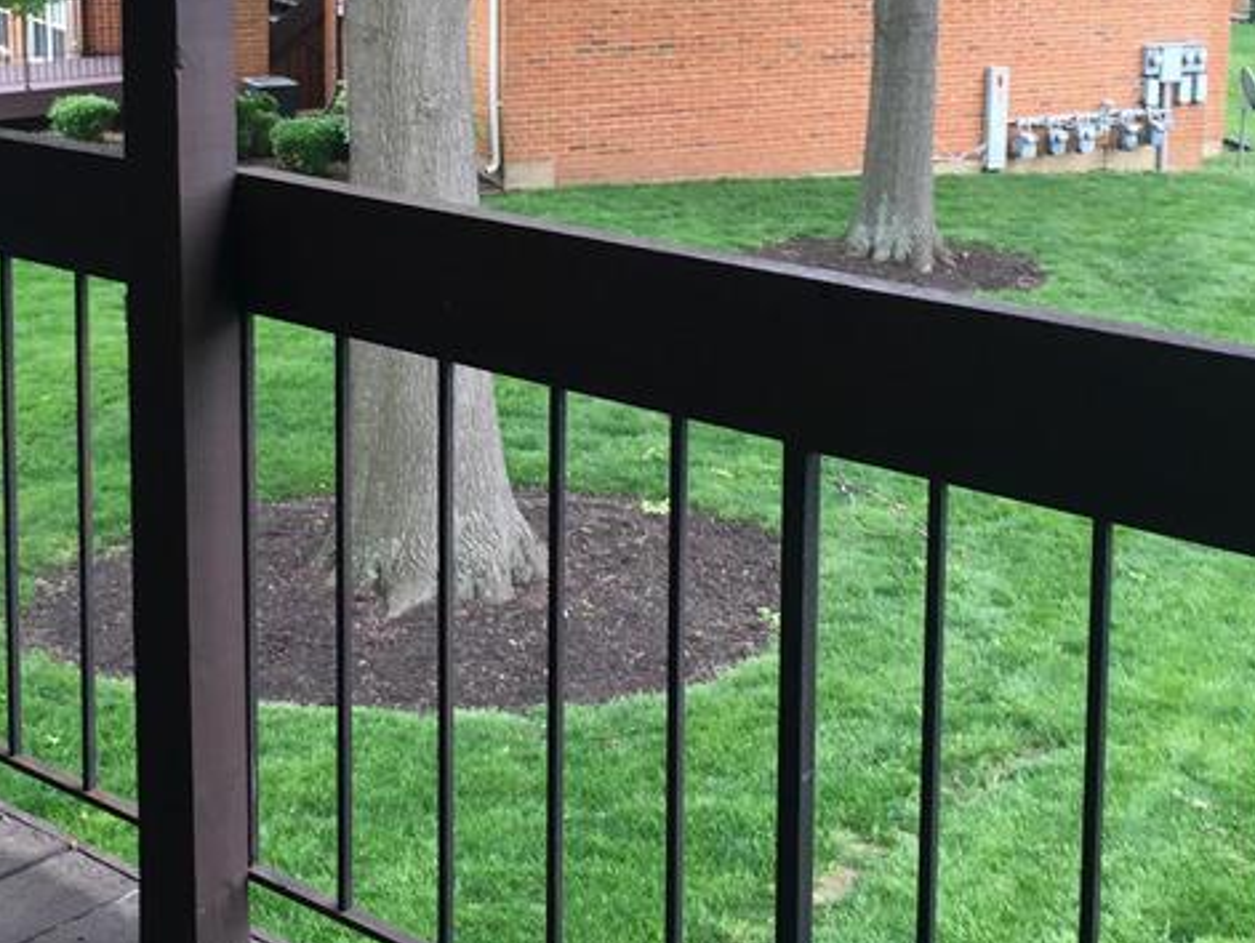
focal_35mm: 63
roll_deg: -0.1
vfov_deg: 22.8
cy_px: 109
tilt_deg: -8.3
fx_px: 2286
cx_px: 504
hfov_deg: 30.6
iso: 32
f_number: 2.2
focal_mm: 4.15
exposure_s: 1/120
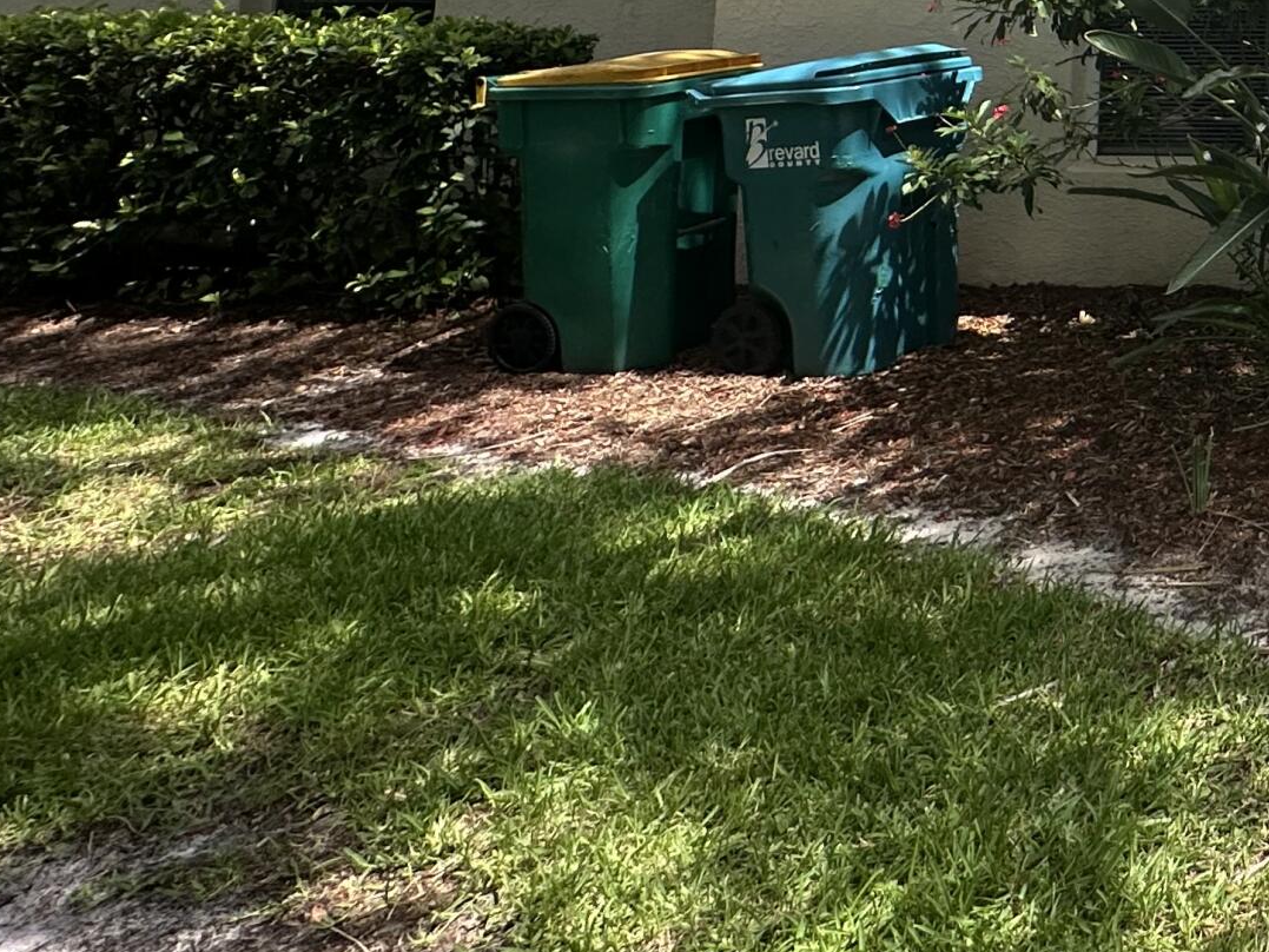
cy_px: -147
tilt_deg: +4.7
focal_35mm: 39
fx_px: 1430
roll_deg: -0.5
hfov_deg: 32.4
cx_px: 1737
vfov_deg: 31.7
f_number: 2.2
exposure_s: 1/1114
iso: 40
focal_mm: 2.22
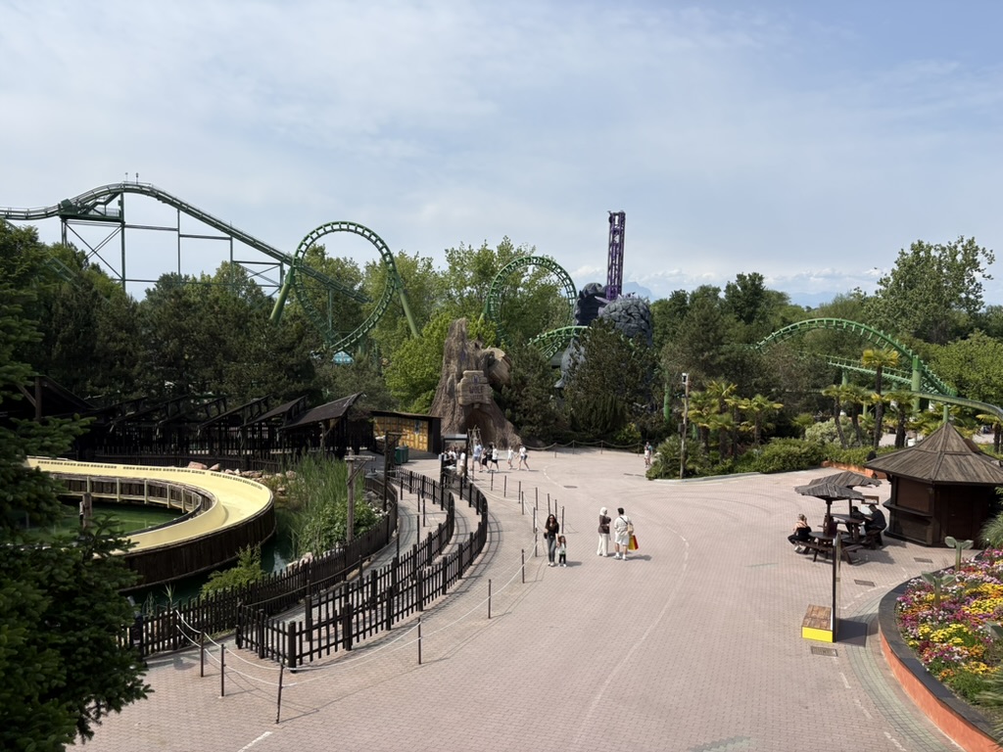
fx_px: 753
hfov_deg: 67.3
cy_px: 376
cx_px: 502
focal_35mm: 26
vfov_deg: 53.1
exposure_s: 1/4608
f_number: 1.6
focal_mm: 5.96
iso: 50
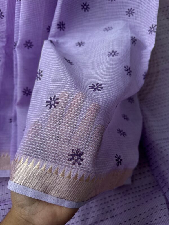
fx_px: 156
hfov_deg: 56.8
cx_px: 84
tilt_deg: -53.5
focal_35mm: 24
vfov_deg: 71.6
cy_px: 112
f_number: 1.78
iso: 80
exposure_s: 1/980
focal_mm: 6.76
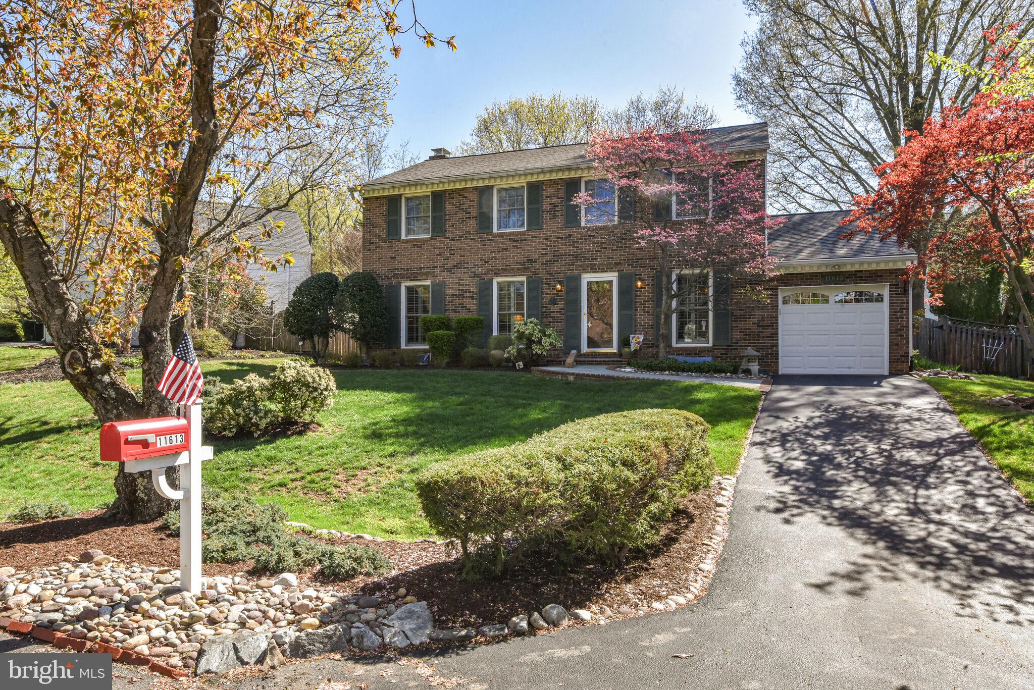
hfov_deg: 76.1
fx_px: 661
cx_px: 517
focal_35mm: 23
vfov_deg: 55.1
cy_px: 345
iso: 800
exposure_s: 1/200
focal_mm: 23
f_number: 18
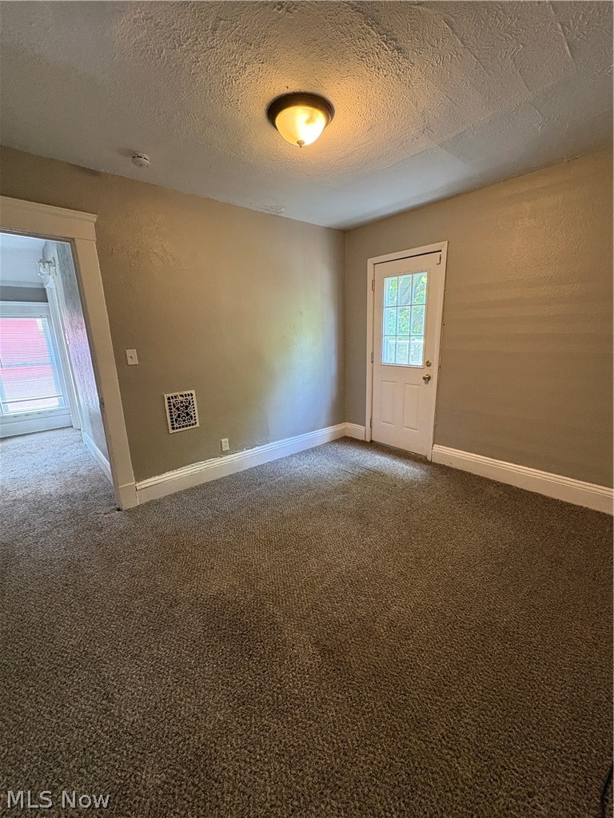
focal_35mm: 14
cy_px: 409
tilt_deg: -13.7
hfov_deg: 85.7
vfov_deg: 102.1
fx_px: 331
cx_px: 307
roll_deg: +1.0
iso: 500
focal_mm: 2.22
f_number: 2.2
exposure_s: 1/60
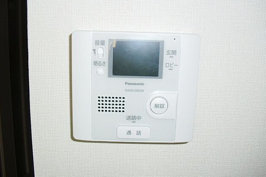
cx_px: 132
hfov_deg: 50.7
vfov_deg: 35.0
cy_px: 83
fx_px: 281
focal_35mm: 38
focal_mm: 6.3
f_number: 3.1
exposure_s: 1/100
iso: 100
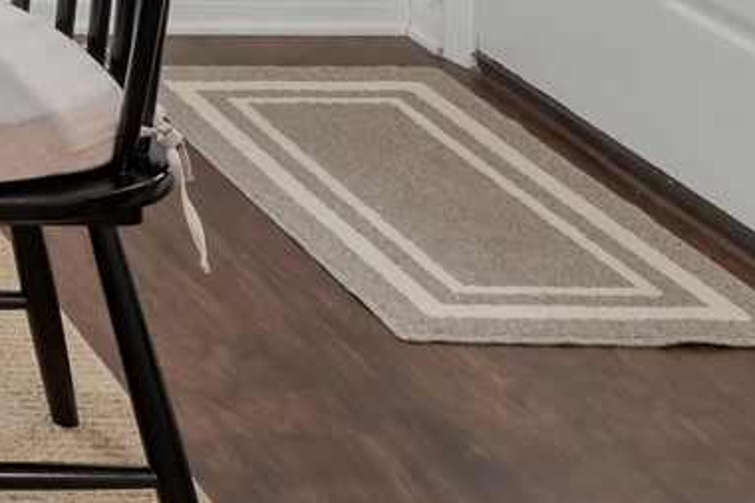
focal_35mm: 106
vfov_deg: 10.7
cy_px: -773
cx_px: -862
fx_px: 2219
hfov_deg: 14.8
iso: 640
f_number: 9
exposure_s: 1/20
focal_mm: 18.5
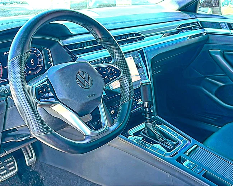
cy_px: 94
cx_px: 120
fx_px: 276
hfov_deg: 45.8
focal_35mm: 40
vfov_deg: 37.3
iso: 125
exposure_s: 1/125
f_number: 1.78
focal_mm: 6.86
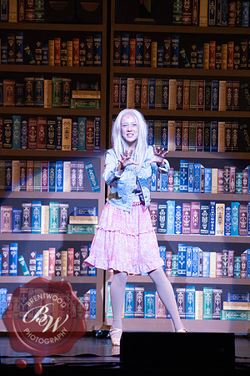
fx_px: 1406
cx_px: 125
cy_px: 188
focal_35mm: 135
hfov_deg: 10.2
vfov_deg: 15.2
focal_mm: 135
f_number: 6.3
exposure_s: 1/100
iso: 640
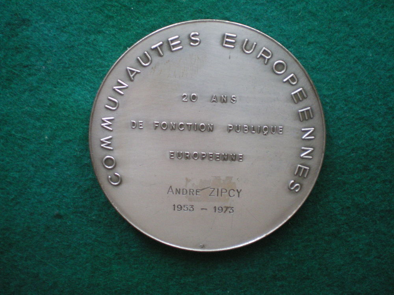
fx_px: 433
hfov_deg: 49.0
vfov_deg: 37.7
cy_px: 148
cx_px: 197
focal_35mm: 38
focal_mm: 6.3
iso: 400
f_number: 3.1
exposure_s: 1/13
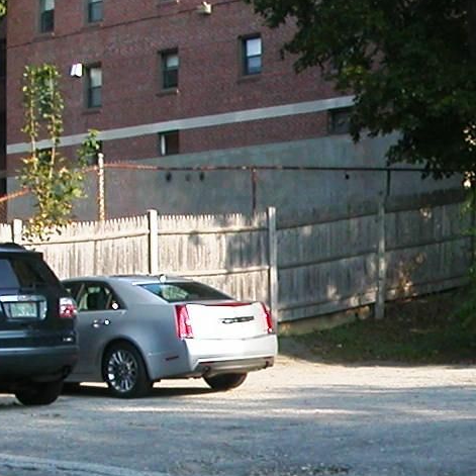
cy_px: 503
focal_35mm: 111
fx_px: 1727
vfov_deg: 15.3
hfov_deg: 15.4
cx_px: 492
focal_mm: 5.6
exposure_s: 1/177
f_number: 4.5
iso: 100
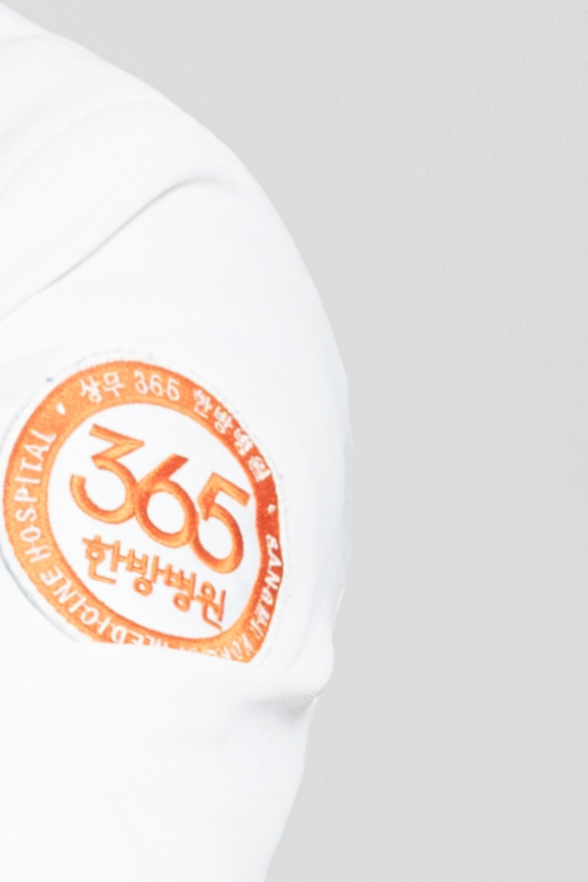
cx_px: -753
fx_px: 9873
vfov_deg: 5.1
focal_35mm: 403
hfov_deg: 3.4
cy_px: 530
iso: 1250
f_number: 4.5
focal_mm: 49.5
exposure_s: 1/250
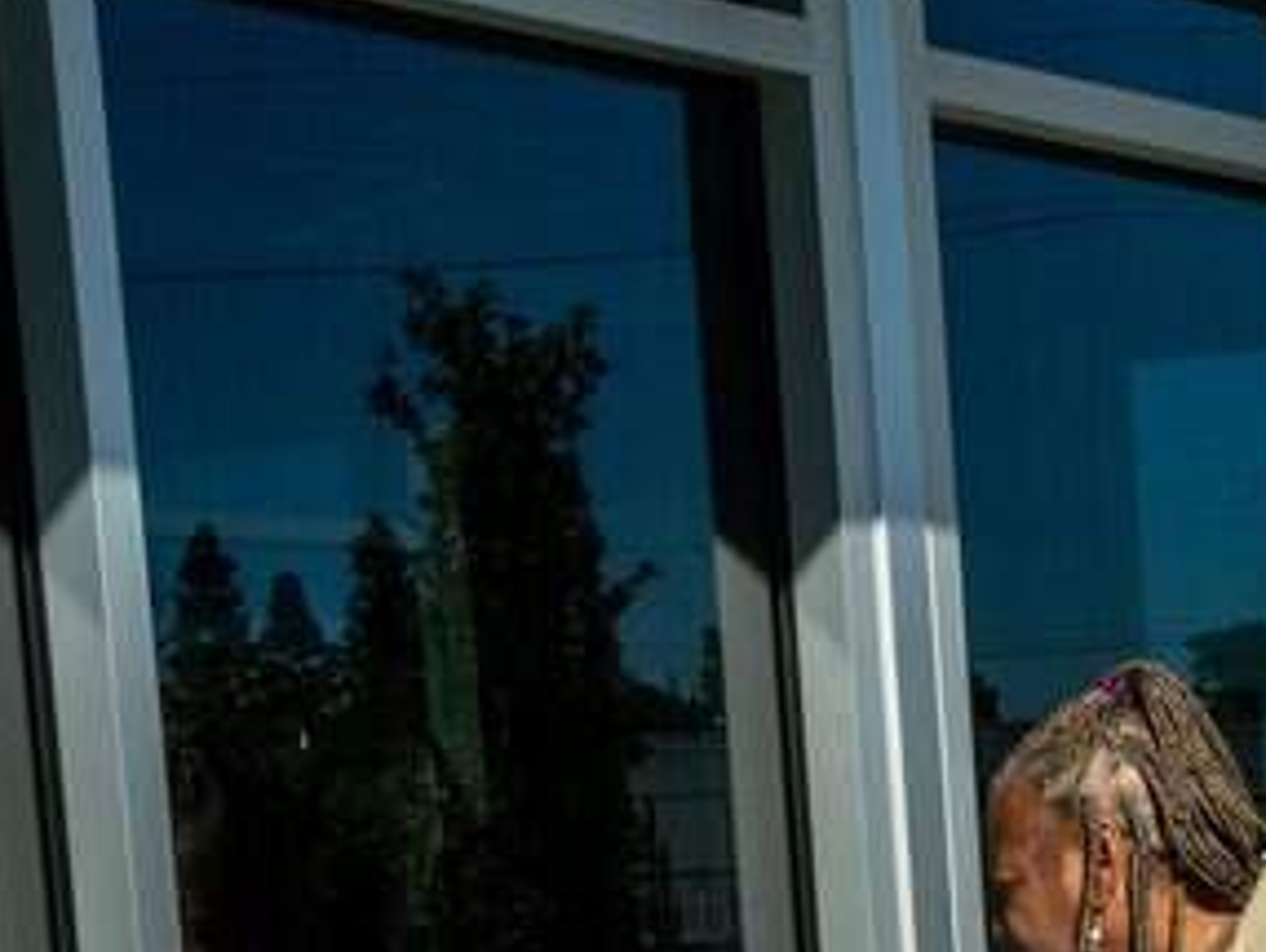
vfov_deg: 10.8
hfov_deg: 14.5
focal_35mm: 129
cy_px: 1740
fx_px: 4722
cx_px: 1718
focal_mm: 32
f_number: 22
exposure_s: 1/250
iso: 400
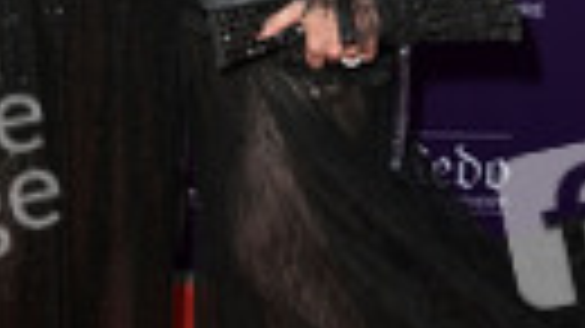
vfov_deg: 15.3
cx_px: 320
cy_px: -22
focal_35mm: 77
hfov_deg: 27.5
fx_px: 1194
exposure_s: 1/250
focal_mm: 24
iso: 800
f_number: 5.6
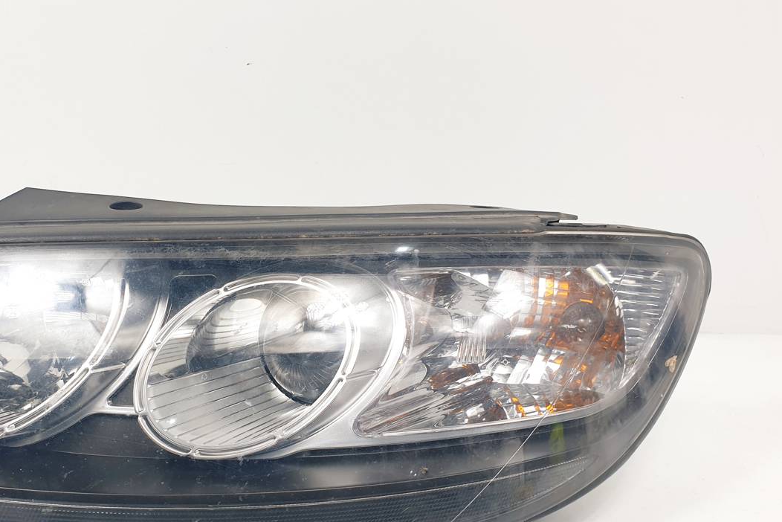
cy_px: 341
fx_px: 804
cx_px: 272
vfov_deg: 35.7
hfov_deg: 51.1
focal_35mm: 37
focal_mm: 4.3
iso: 50
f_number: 2.4
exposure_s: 1/232
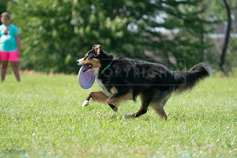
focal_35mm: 270
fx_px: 1778
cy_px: 79
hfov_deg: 7.6
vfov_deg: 5.1
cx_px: 118
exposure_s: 1/4000
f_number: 5.6
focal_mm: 270
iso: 1600
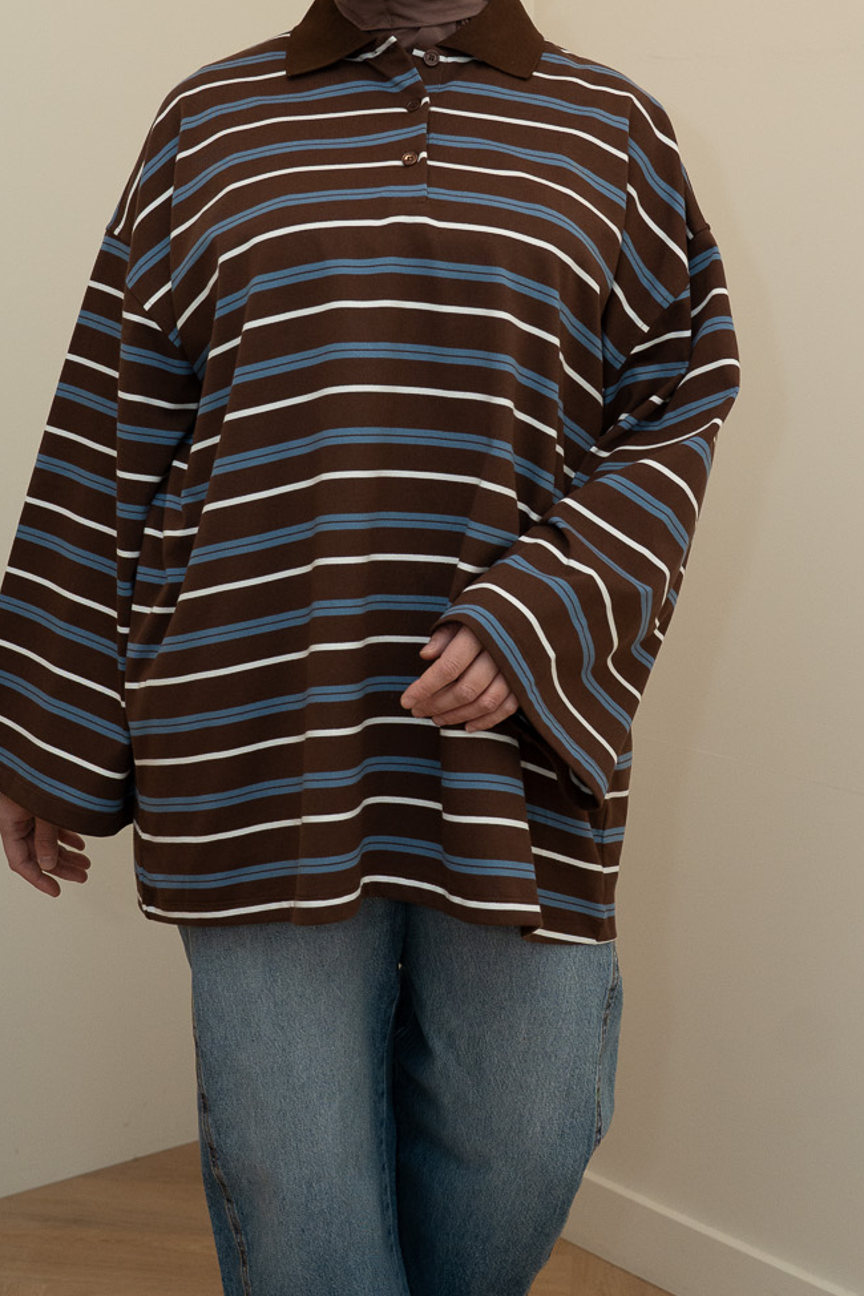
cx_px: 437
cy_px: 488
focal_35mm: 63
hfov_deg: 21.6
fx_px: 2268
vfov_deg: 31.8
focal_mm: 30
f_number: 4
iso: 1000
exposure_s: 1/250
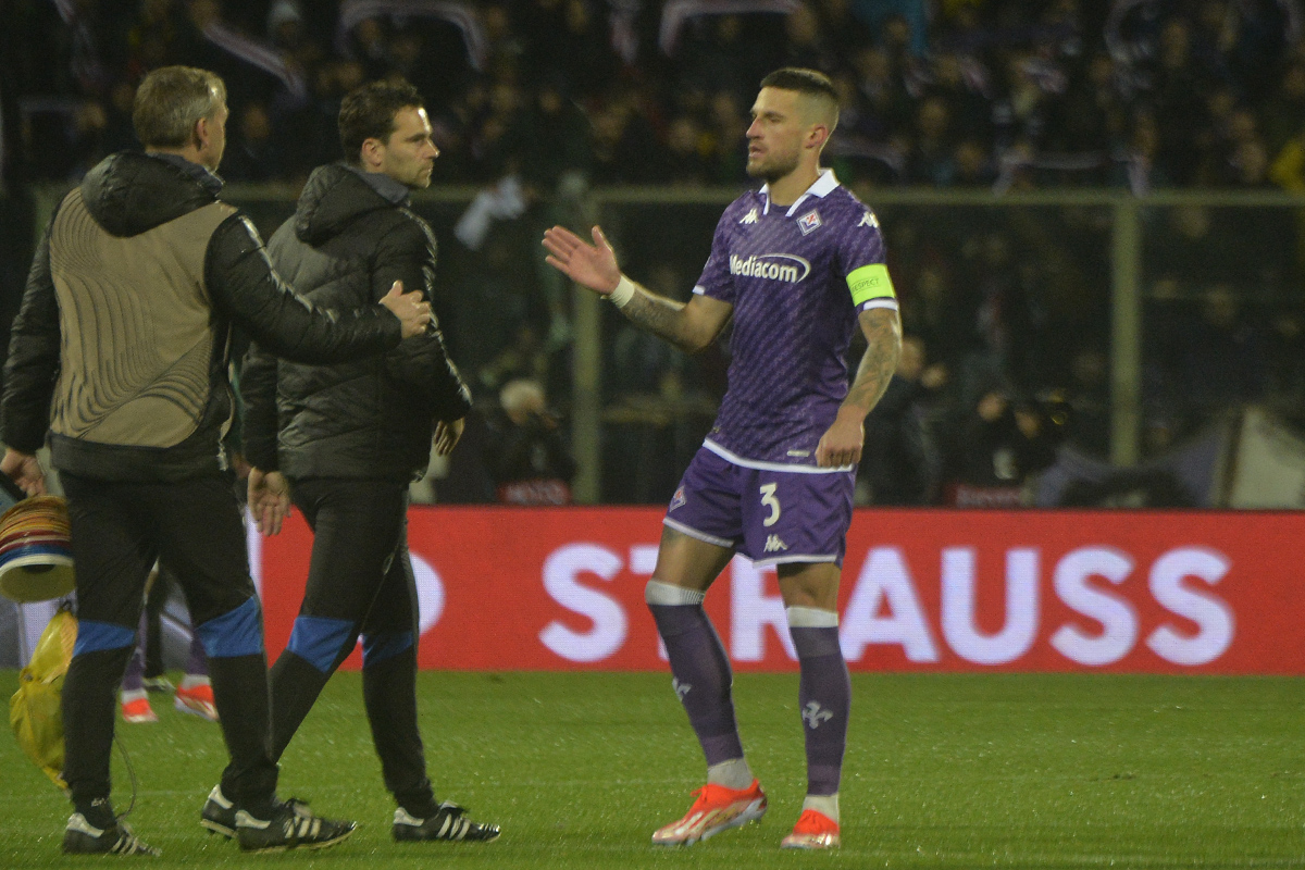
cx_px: 652
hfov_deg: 5.2
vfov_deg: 3.4
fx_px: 14499
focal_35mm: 400
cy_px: 435
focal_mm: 400
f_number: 5.6
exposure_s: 1/1000
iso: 3200
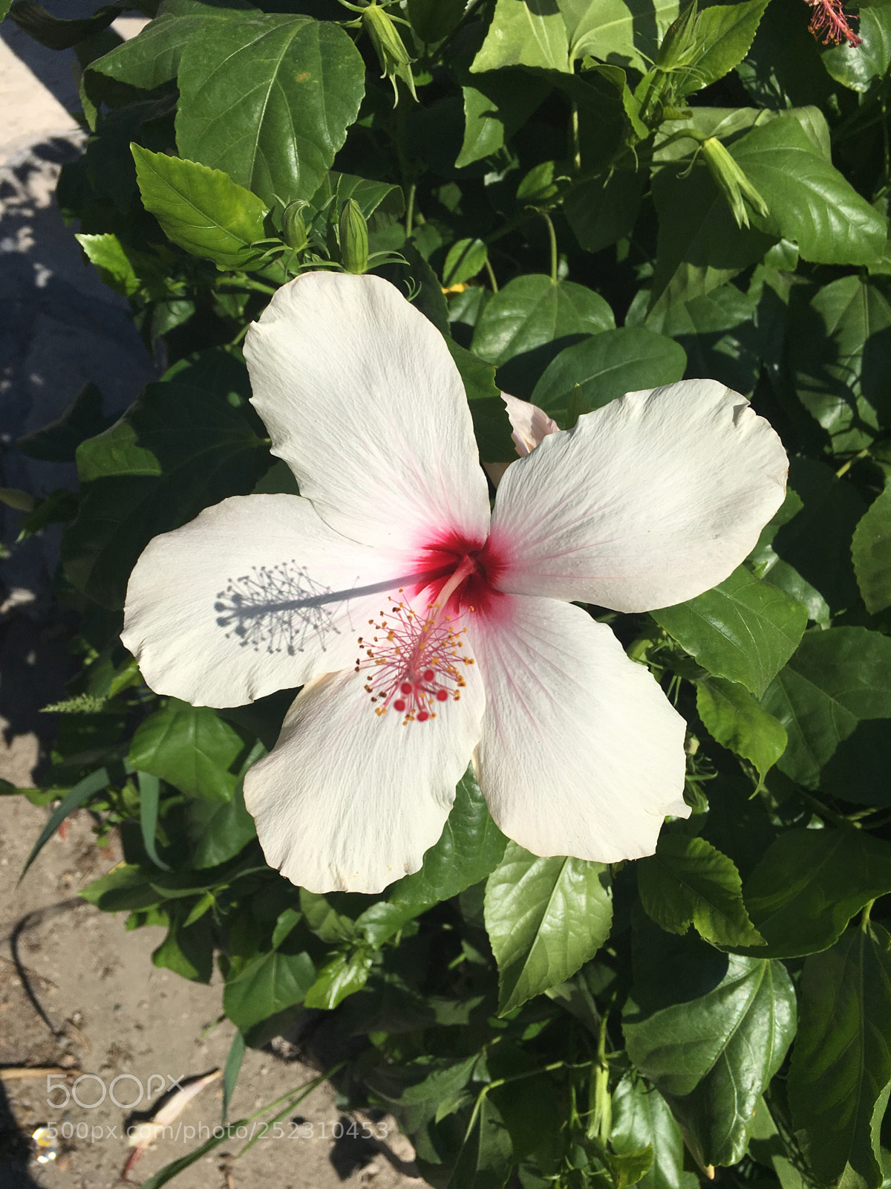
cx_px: 446
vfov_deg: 61.7
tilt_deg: -54.1
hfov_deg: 48.2
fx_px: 995
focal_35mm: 29
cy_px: 594
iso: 25
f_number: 2.2
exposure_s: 1/4049
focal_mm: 4.15
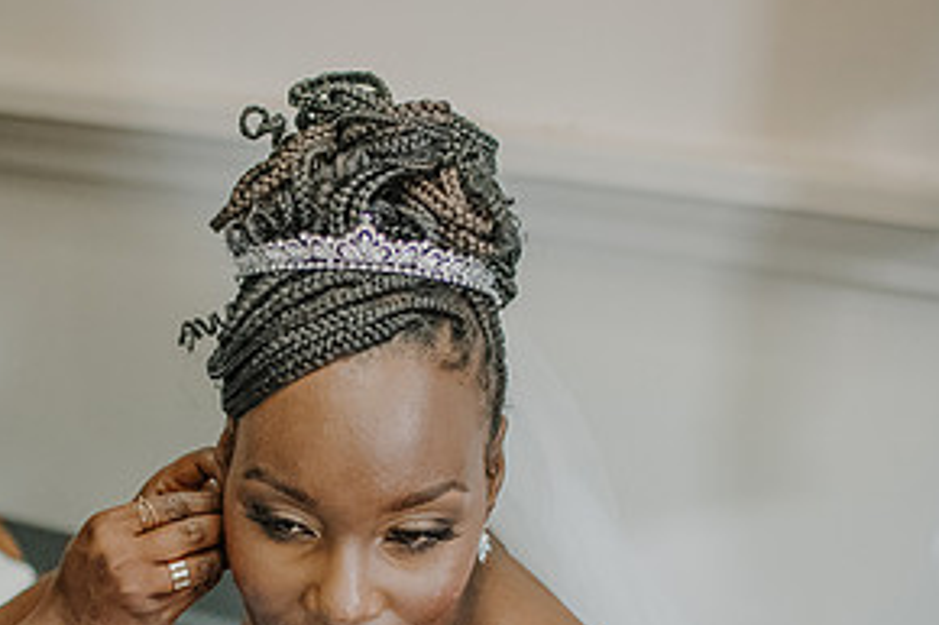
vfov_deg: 19.1
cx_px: 227
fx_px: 1825
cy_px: 549
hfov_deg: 28.4
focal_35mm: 70
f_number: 2.2
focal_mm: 35
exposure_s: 1/1000
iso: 8000
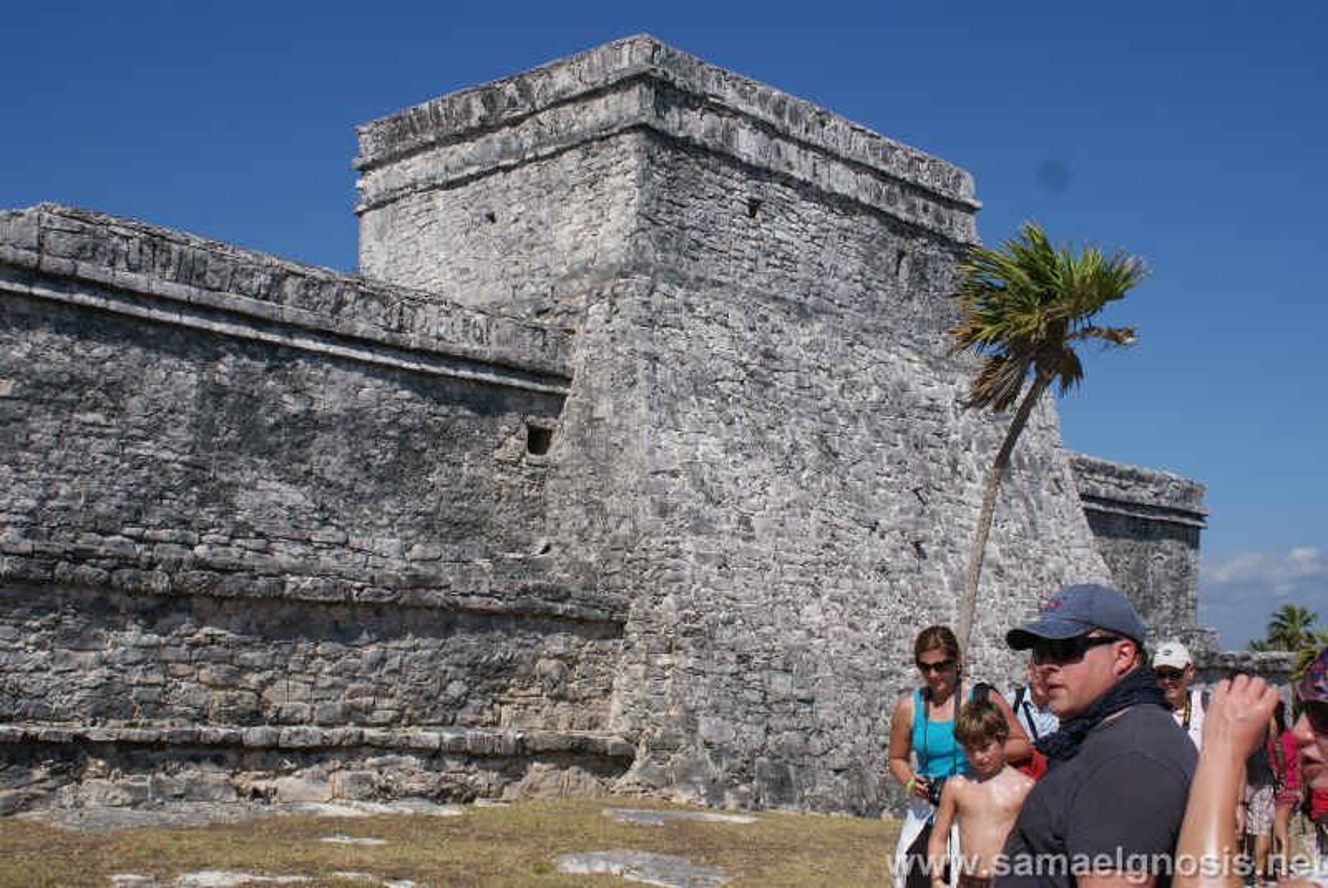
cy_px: 444
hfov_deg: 49.5
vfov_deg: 34.3
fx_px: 1440
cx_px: 664
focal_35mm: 39
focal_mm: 26
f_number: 5.6
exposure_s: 1/1250
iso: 100
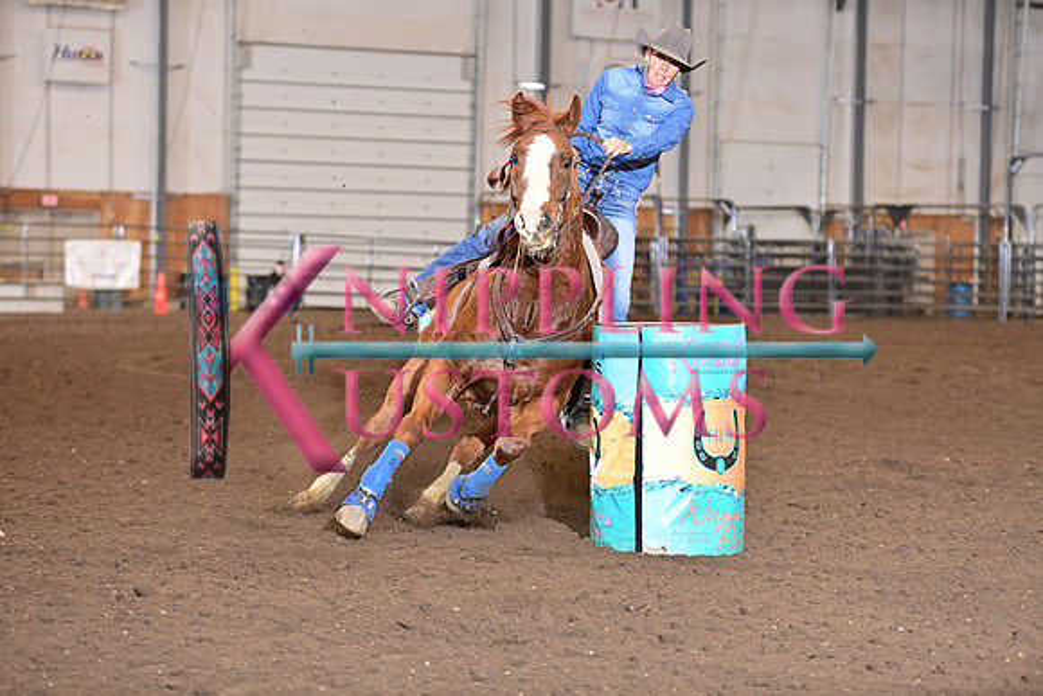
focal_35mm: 100
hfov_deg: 20.4
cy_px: 348
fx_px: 2898
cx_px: 522
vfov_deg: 13.7
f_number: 3.2
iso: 1000
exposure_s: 1/250
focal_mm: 100
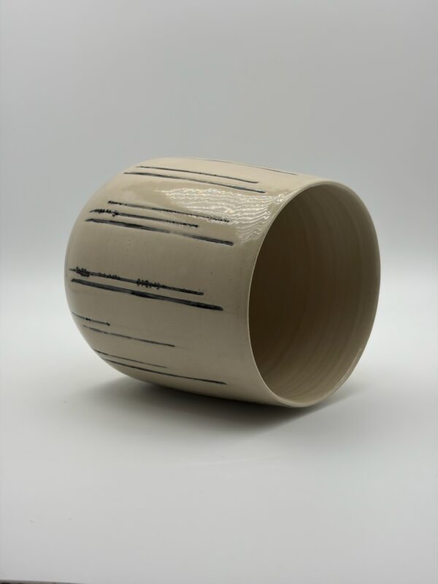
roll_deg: +1.6
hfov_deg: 28.0
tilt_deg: -10.9
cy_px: 292
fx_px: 877
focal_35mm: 52
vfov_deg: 36.8
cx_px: 219
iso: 32
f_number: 1.6
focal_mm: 5.96
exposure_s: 1/1626
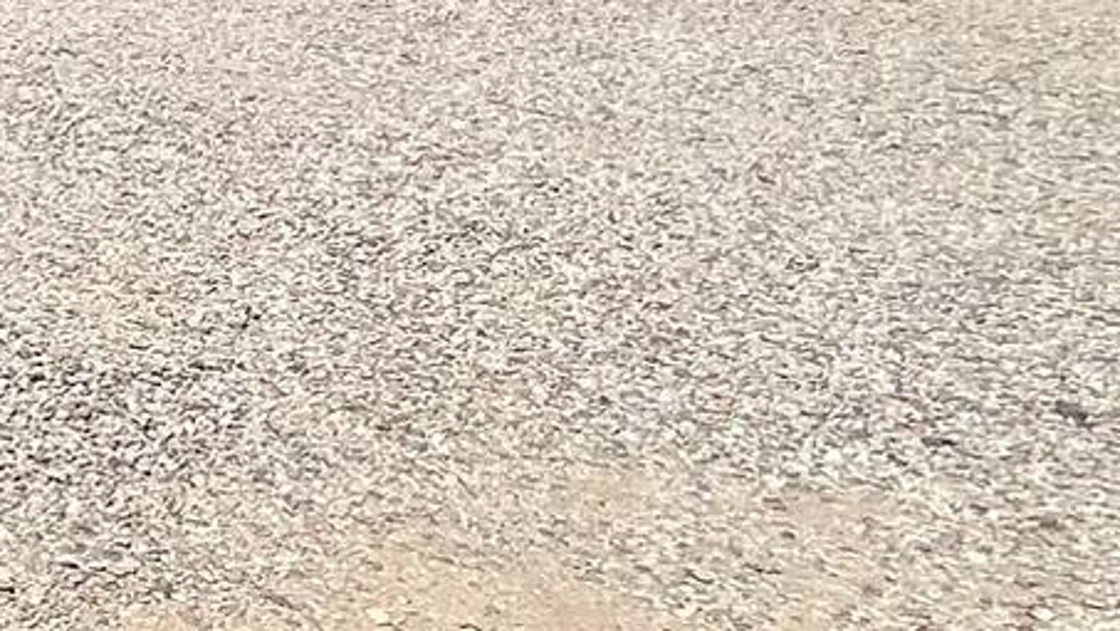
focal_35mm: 64
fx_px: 1901
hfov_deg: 19.8
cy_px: 317
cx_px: -1058
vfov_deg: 18.8
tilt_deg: -22.2
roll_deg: -1.2
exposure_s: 1/1908
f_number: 1.8
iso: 32
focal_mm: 1.57
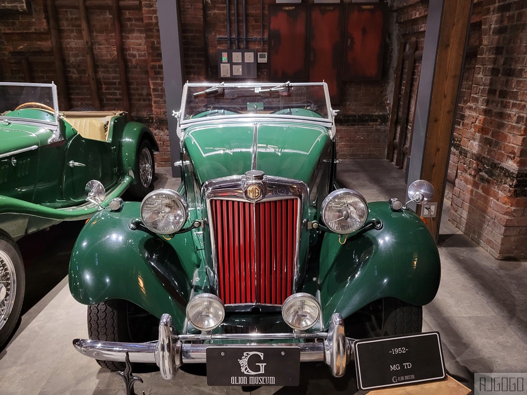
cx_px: 264
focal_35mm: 26
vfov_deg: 53.1
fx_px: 396
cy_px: 198
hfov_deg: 67.3
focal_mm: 5.4
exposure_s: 1/24
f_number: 1.8
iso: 500
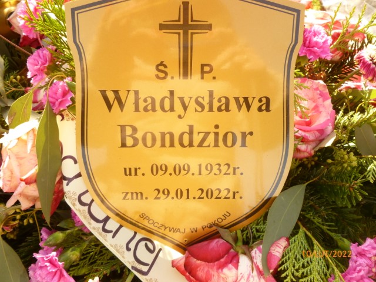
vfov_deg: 49.7
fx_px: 304
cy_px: 141
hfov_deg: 63.4
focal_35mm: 28
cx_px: 188
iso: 200
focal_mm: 5
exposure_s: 1/200
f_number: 3.3
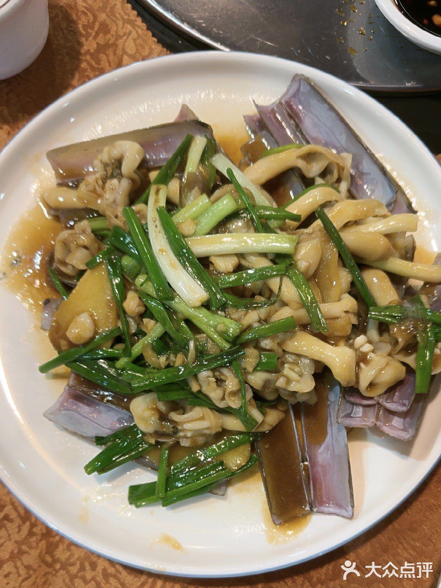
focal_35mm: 25
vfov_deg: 69.4
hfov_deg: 54.9
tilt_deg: -80.6
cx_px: 220
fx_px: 425
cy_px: 294
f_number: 1.78
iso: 160
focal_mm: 6.76
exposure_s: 1/50
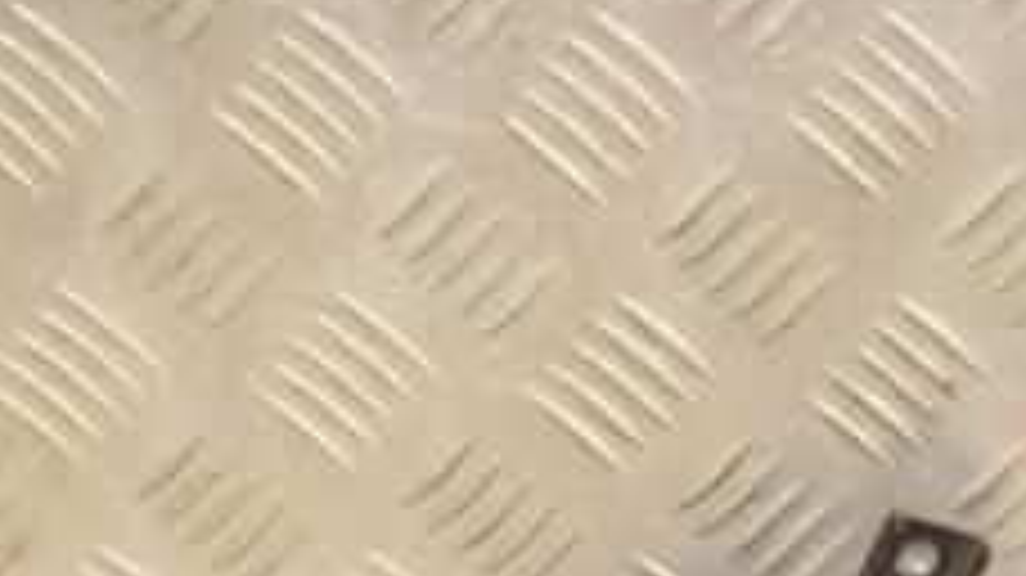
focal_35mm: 174
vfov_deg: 6.9
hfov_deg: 12.3
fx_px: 4732
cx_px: 878
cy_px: 868
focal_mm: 42
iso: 800
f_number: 7.1
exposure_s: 1/200
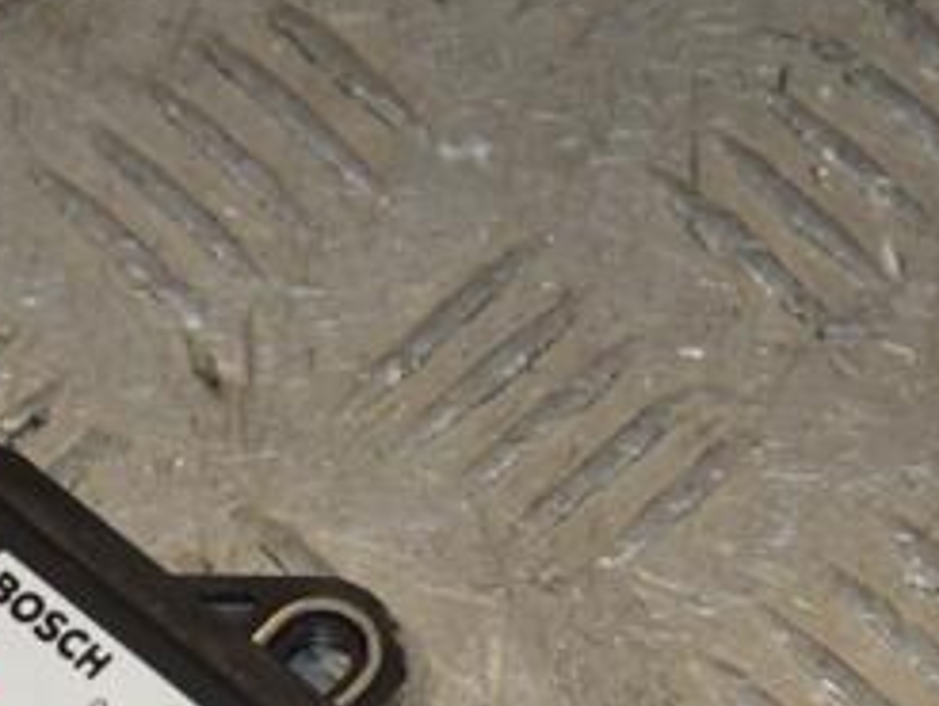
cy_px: 740
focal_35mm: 232
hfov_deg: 8.5
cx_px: 233
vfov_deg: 6.4
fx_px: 6299
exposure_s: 1/200
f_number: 8
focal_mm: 66
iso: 800
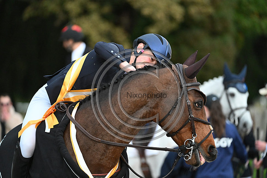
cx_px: 134
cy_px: 89
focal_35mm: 270
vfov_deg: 5.1
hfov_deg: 7.6
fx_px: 2003
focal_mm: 270
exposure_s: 1/1250
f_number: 4.5
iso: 8000
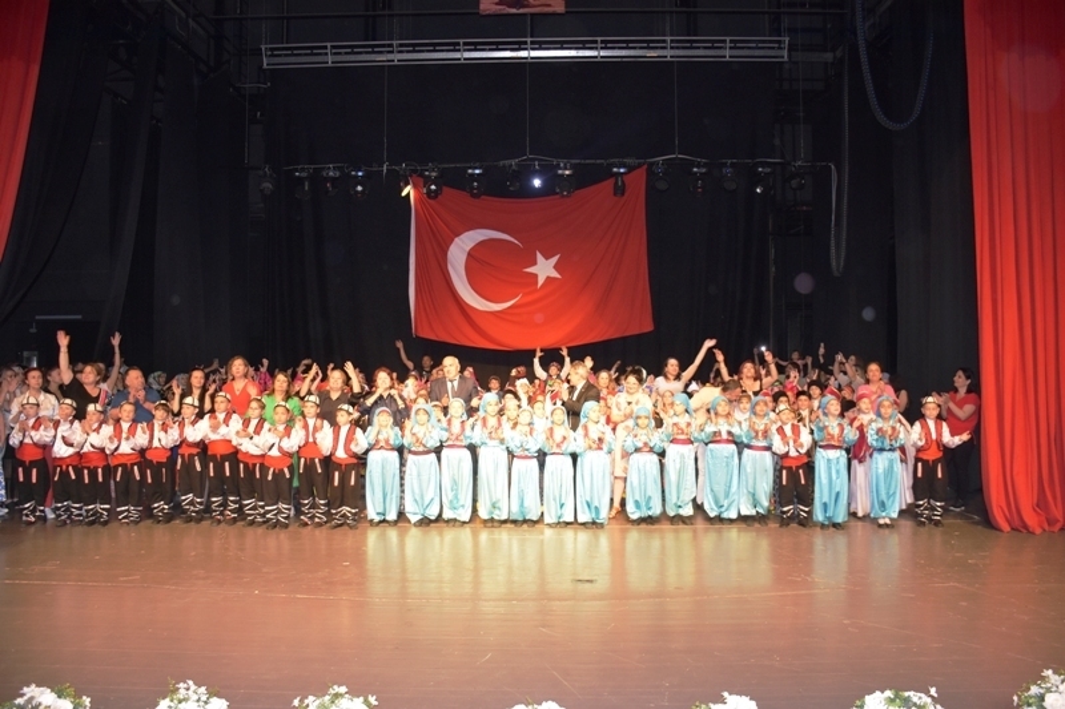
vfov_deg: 47.9
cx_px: 532
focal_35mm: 27
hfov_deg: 67.4
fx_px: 799
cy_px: 354
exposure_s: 1/60
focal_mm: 18
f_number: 3.5
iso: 1250
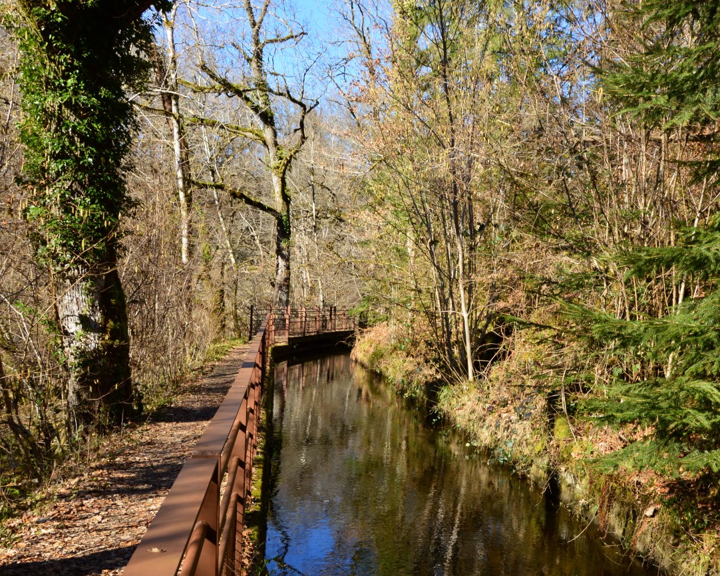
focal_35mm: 38
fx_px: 810
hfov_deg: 47.5
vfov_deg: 39.0
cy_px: 352
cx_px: 452
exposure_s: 1/50
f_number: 9
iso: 100
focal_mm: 18
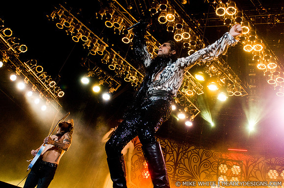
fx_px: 236
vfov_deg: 43.5
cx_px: 142
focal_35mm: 30
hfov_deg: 62.0
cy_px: 94
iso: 800
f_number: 3.5
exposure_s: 1/160
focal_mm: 20
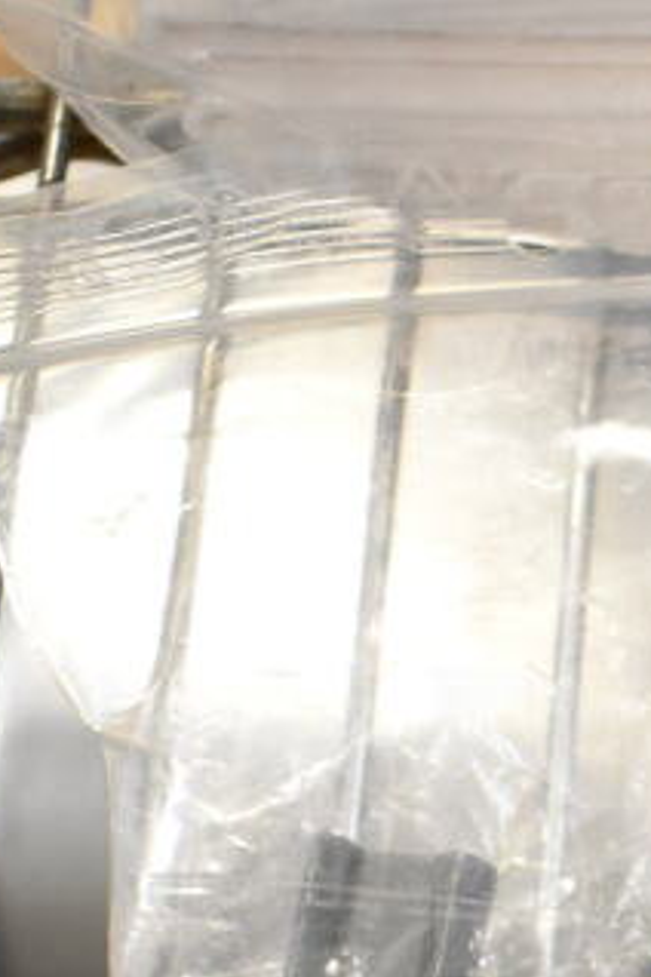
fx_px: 2453
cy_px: 909
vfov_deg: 21.9
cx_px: 697
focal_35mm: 90
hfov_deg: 14.8
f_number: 3.8
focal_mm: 21
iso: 3600
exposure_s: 1/30
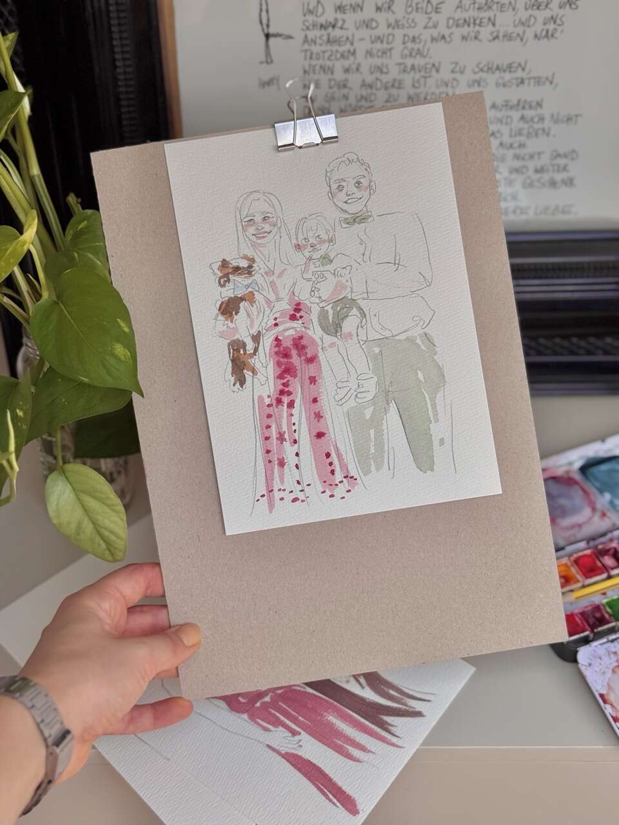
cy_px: 412
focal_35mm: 48
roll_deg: +1.7
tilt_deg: -42.9
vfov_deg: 39.7
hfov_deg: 30.3
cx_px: 310
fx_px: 1144
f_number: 1.78
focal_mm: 6.76
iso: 64
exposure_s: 1/995
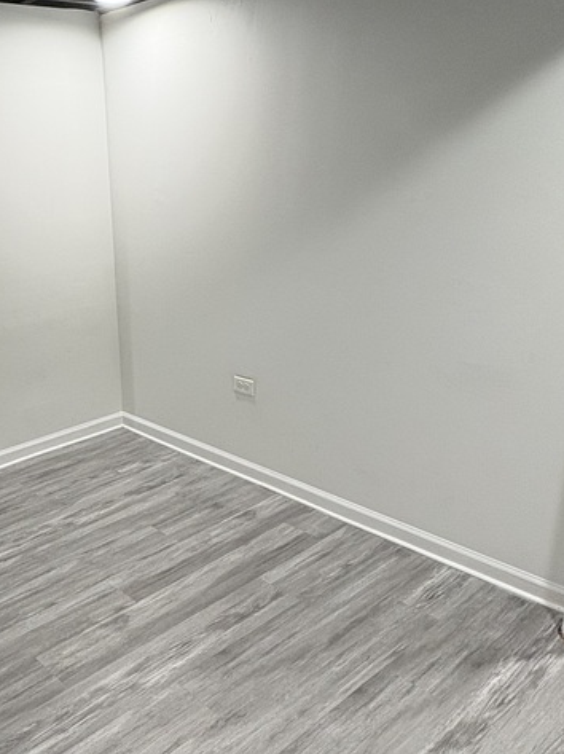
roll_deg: +3.6
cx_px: 102
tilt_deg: -19.9
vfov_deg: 56.7
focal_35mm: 32
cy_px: 421
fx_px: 696
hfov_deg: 41.9
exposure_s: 1/60
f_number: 2.2
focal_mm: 2.22
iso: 160
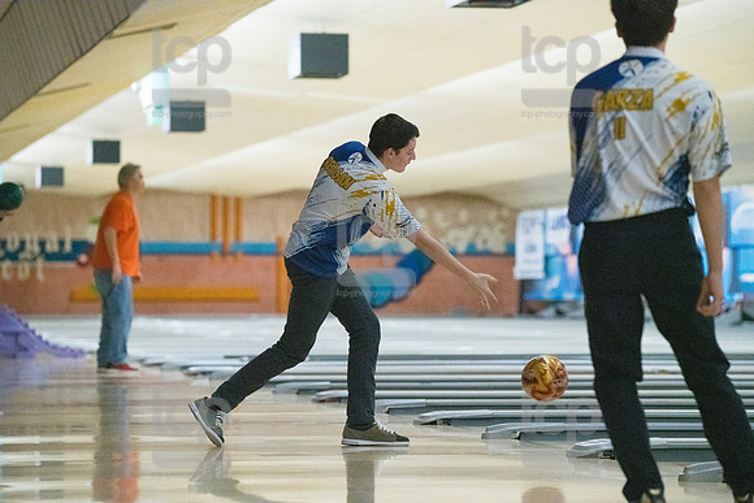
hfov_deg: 13.7
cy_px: 252
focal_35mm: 150
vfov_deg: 9.2
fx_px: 3142
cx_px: 377
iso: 10000
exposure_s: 1/1000
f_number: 4
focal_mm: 150
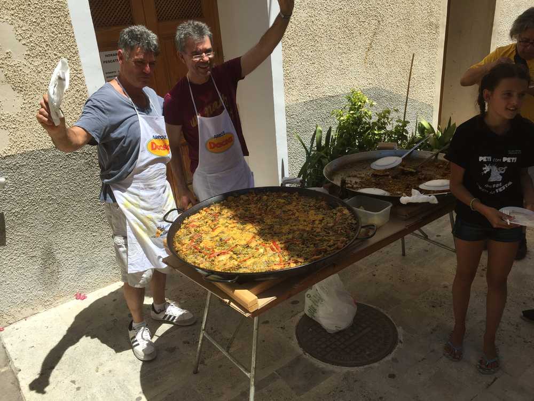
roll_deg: +1.7
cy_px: 200
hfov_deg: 61.7
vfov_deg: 48.2
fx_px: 447
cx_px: 267
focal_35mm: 29
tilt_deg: -22.1
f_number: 2.2
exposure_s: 1/1883
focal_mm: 4.15
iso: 32
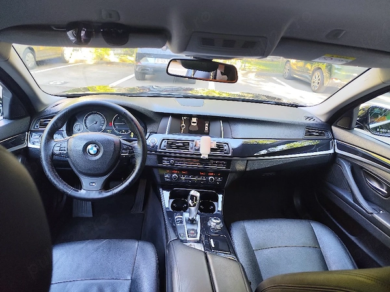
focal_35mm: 23
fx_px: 259
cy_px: 146
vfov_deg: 58.9
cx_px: 195
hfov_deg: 73.9
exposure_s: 1/50
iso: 200
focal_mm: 6.19
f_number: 1.65
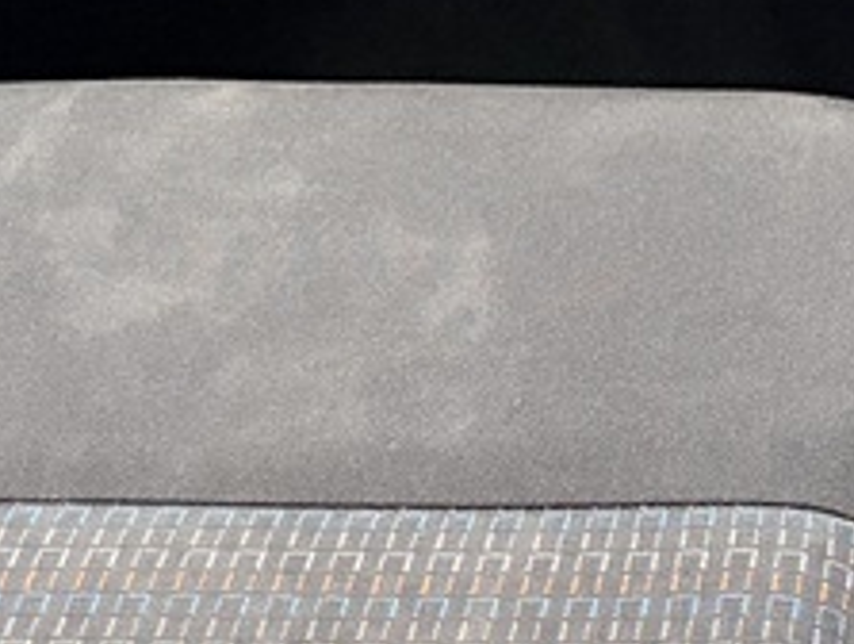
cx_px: 1333
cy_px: -790
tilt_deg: -19.2
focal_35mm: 110
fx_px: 2718
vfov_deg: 11.6
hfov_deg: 16.1
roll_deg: +0.5
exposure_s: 1/50
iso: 800
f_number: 1.78
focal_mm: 6.76
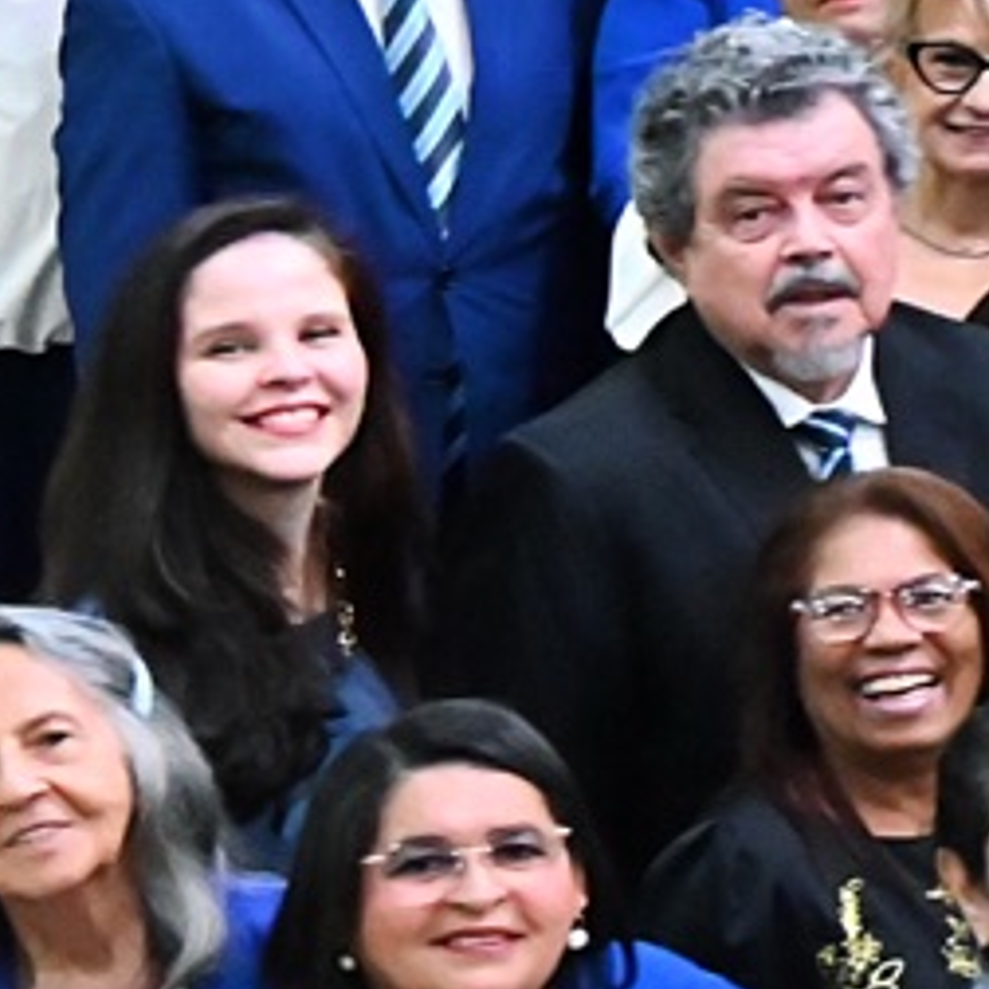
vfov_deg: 6.4
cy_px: -167
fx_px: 8727
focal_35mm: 270
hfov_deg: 5.7
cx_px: 3740
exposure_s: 1/200
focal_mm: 40
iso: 5000
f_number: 5.6
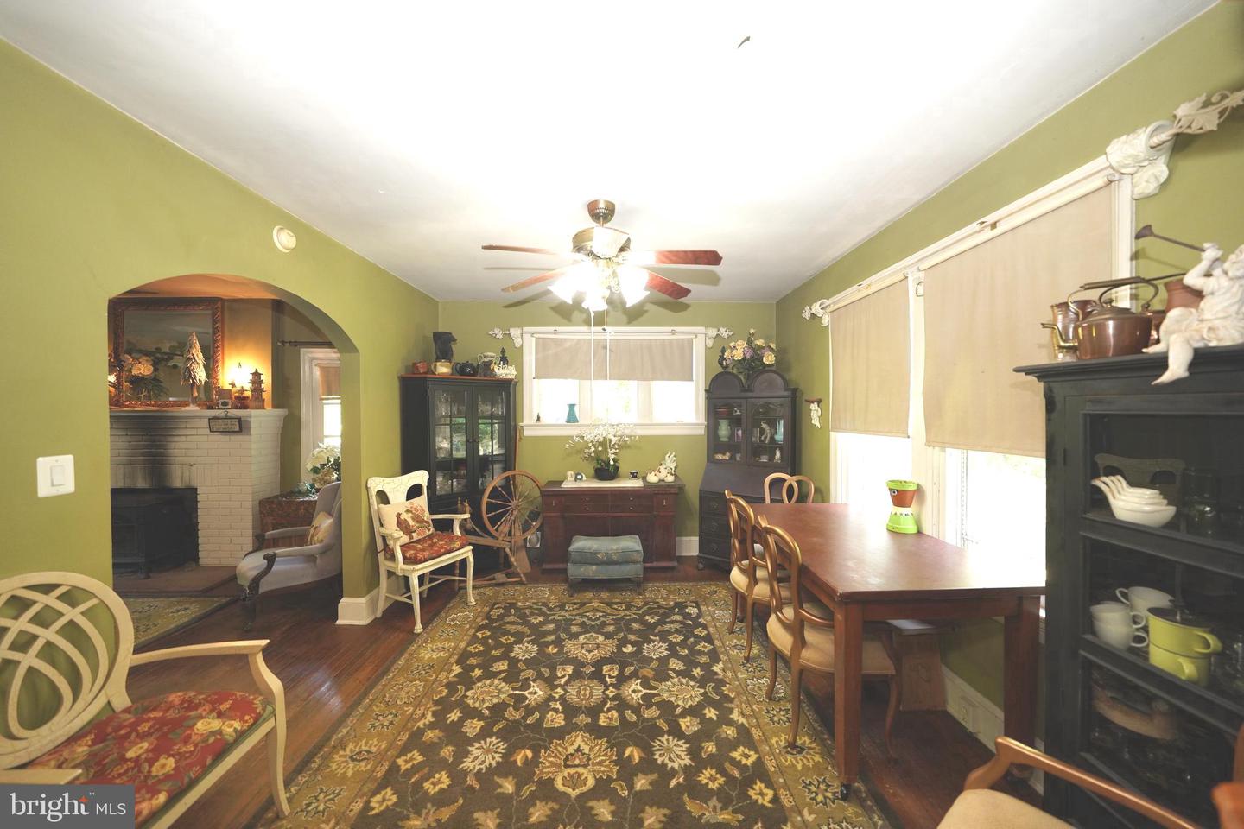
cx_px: 622
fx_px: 415
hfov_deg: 112.6
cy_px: 414
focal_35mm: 12
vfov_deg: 90.0
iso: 2000
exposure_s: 1/160
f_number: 2.8
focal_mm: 12
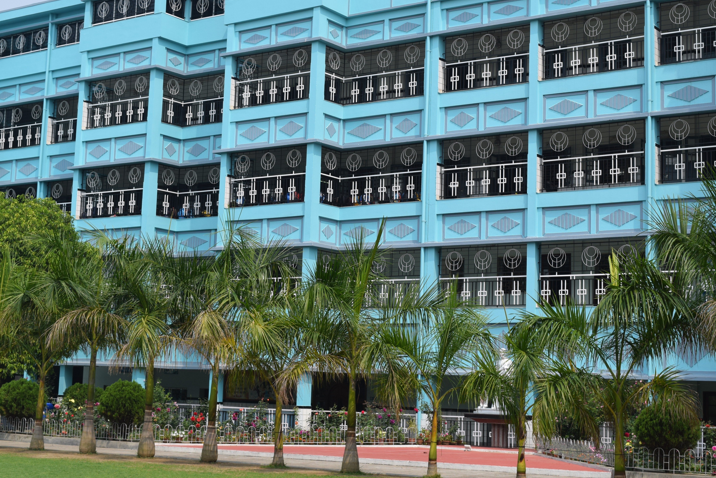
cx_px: 356
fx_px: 1253
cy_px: 195
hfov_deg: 31.9
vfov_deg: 21.5
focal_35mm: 63
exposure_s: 1/400
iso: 200
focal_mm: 32
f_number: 10
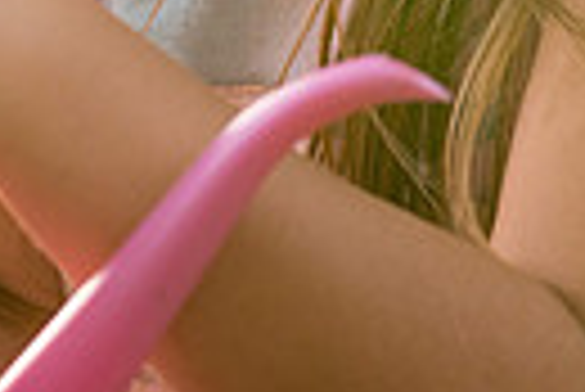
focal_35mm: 379
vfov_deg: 3.6
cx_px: -76
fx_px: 6166
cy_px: -394
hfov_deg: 5.4
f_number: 3.5
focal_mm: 85
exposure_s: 1/640
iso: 1000
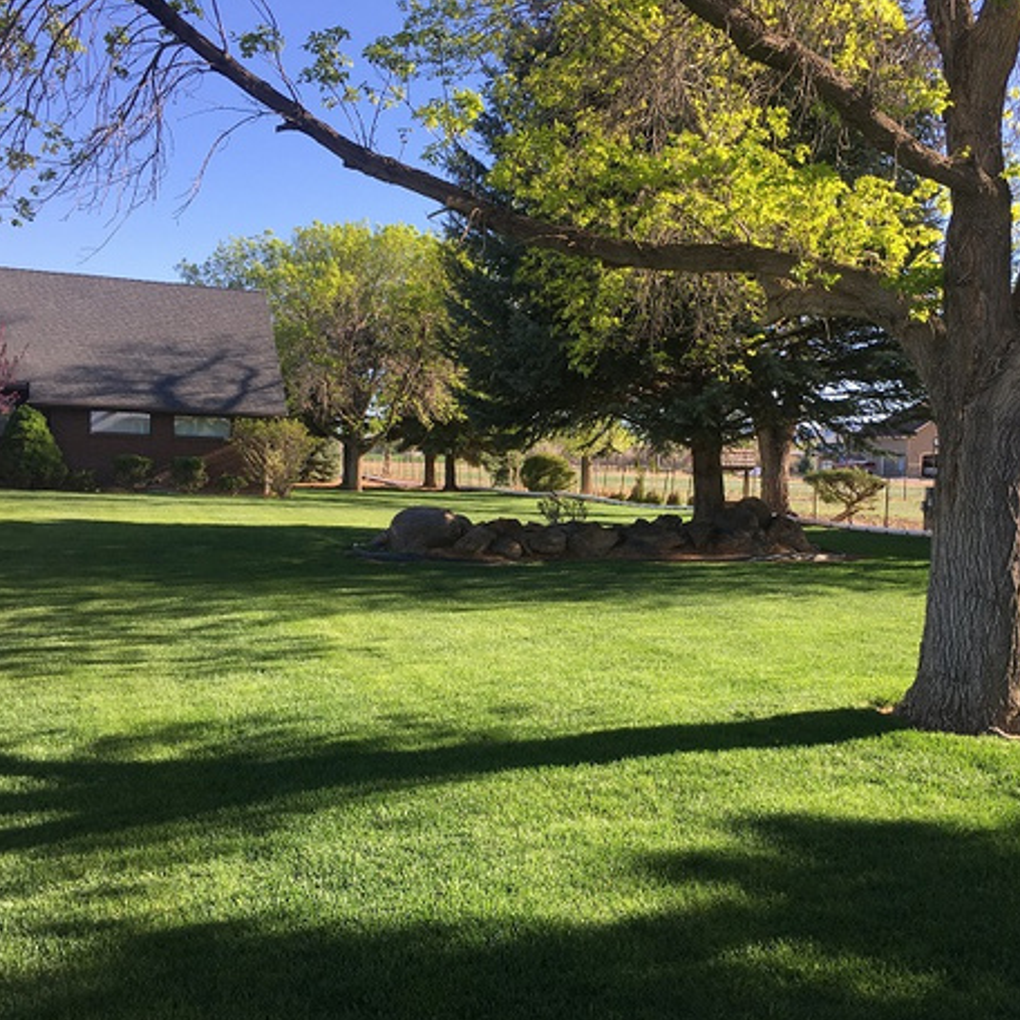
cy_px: 528
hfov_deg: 45.7
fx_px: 1200
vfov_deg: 46.0
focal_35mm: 36
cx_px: 622
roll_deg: -2.1
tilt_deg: -2.0
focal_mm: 4.15
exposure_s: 1/538
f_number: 2.2
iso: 25
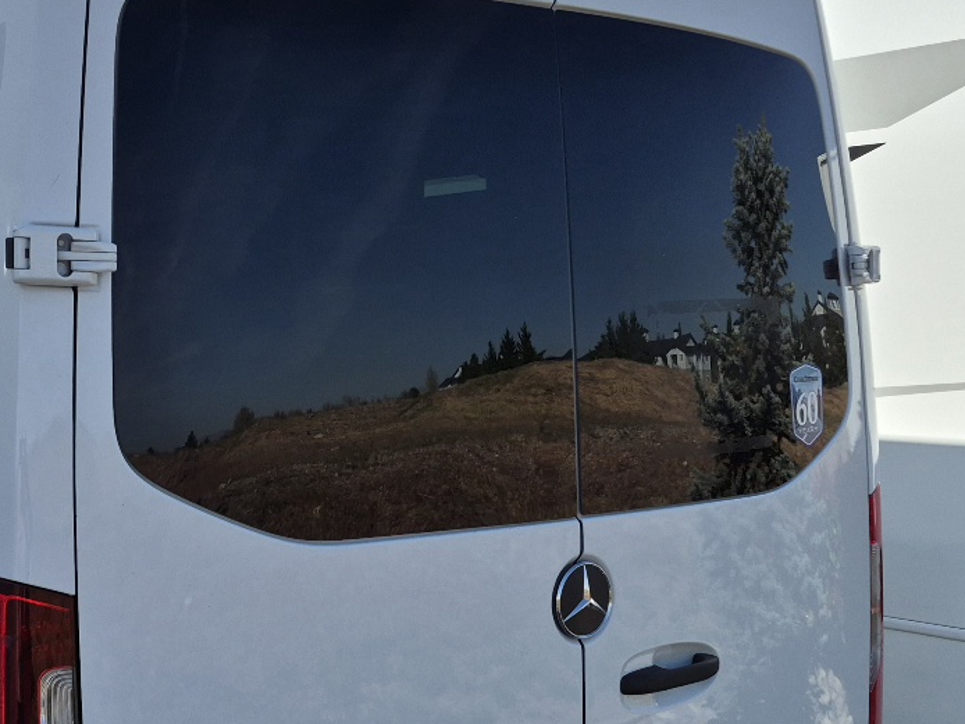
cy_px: 459
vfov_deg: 27.4
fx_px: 1478
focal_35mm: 53
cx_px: 284
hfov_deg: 35.6
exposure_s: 1/10000
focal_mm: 5.4
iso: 80
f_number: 1.8
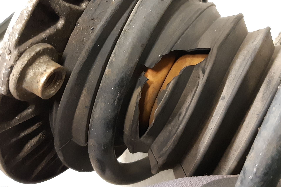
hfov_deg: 63.7
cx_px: 143
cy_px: 76
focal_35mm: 29
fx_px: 226
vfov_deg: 44.7
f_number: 1.7
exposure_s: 1/20
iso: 500
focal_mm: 3.93
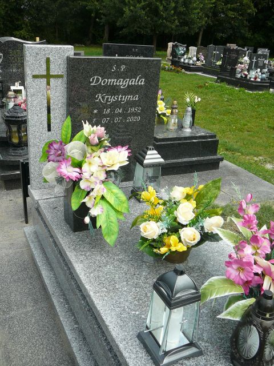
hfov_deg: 40.7
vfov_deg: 52.6
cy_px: 183
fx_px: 369
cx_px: 137
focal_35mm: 35
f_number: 2.8
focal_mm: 5.2
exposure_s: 1/800
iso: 80
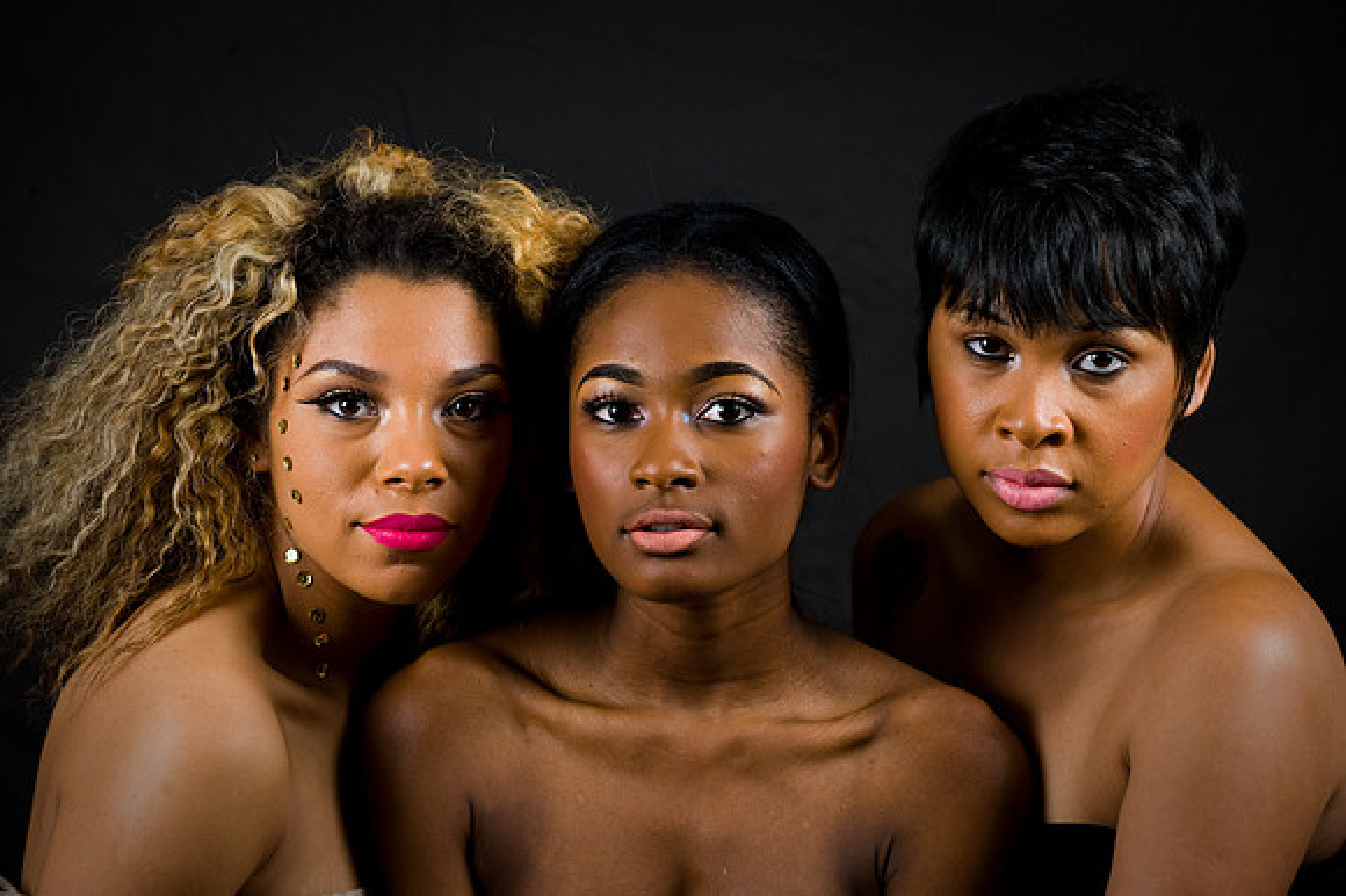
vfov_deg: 10.1
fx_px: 5044
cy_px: 448
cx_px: 673
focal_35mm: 135
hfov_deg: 15.2
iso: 200
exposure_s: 1/125
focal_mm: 135
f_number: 5.6
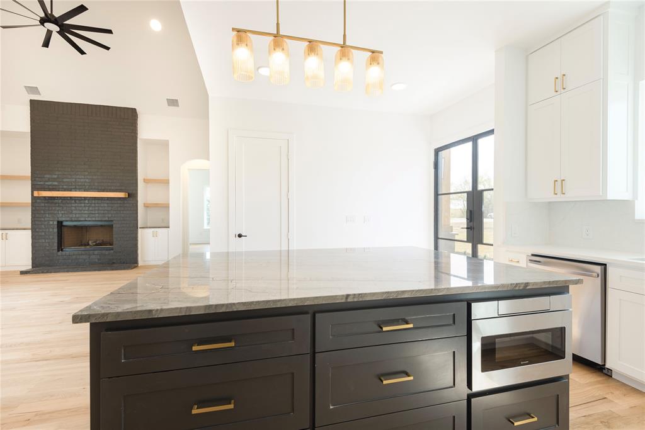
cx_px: 322
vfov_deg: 73.8
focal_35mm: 16
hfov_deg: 96.7
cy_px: 215
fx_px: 287
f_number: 7.1
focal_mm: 16
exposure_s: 1/25
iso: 100
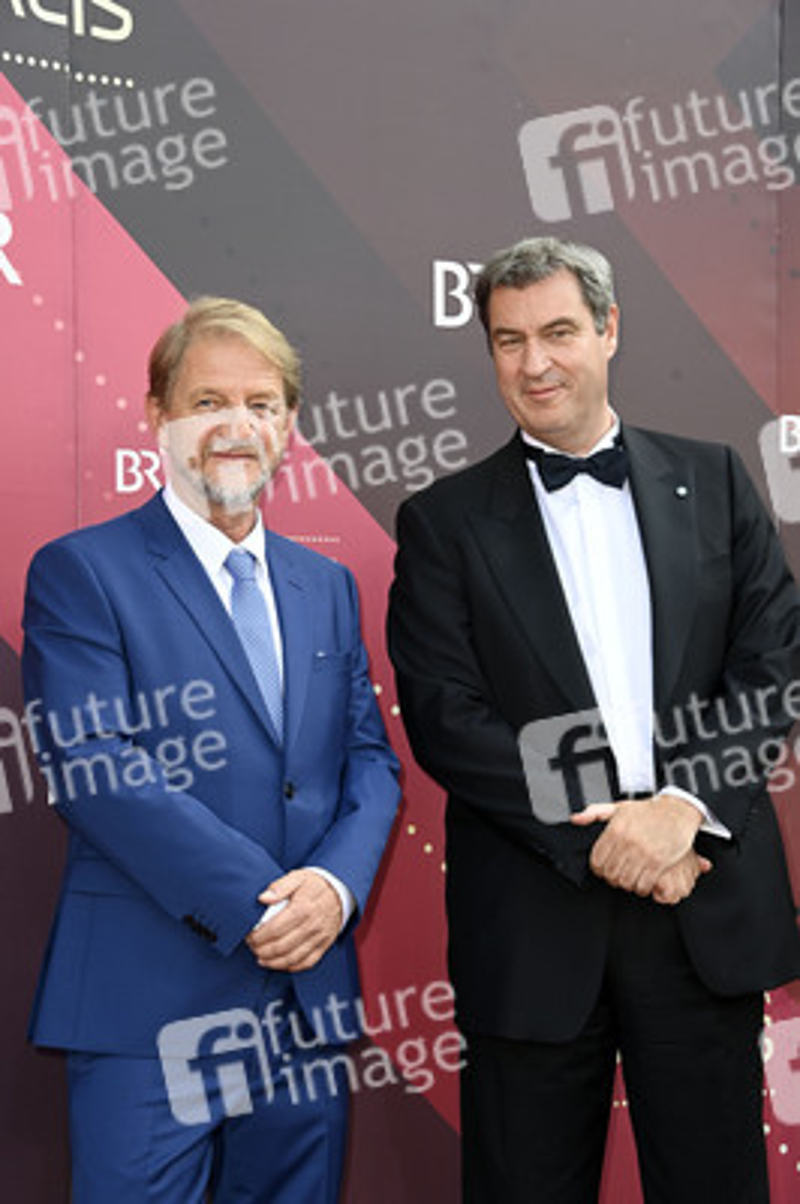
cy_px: 602
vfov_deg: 28.1
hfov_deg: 18.9
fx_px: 2404
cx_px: 400
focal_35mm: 72
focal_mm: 72
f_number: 5.6
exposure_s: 1/160
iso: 400
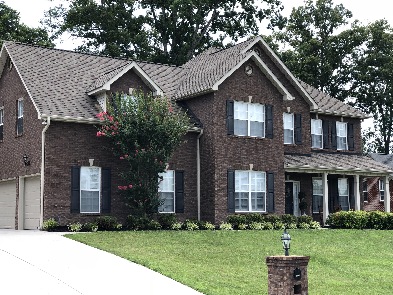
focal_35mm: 57
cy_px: 148
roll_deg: +0.1
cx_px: 196
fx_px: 647
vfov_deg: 25.7
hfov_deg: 33.8
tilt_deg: +5.6
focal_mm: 6.6
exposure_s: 1/149
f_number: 2.8
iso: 20
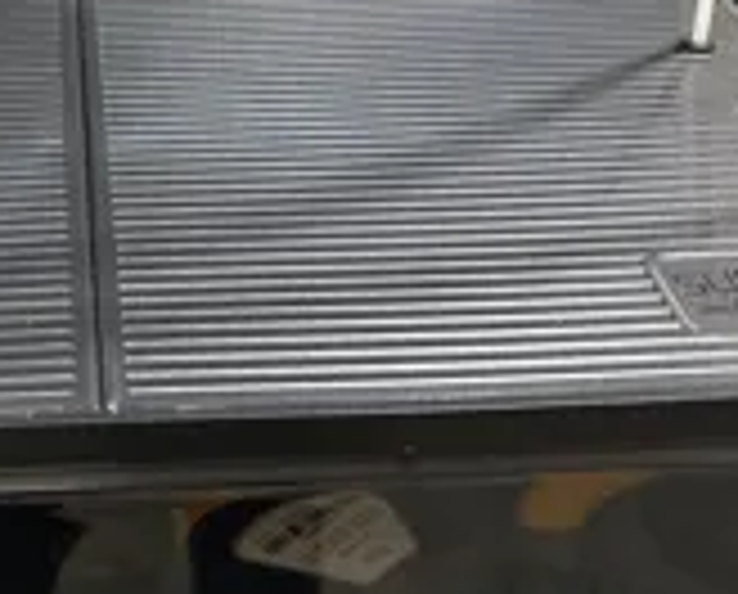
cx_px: 81
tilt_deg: -28.4
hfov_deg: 31.5
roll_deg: +2.1
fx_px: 1248
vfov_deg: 25.4
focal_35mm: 57
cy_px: -4
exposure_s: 1/60
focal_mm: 6.76
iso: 640
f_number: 1.78
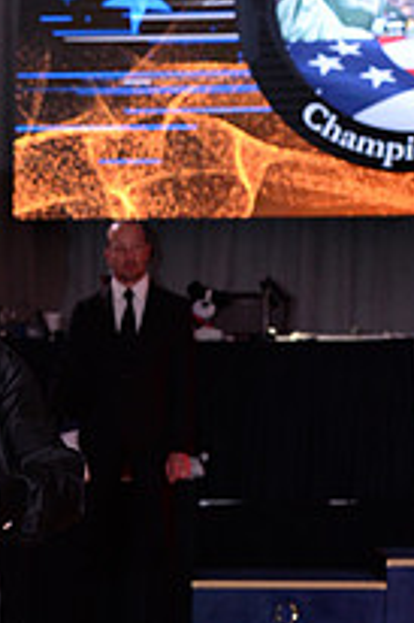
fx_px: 3214
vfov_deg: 10.9
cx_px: -144
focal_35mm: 186
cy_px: 747
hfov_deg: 7.3
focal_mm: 66
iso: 1600
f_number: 6.3
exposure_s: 1/250
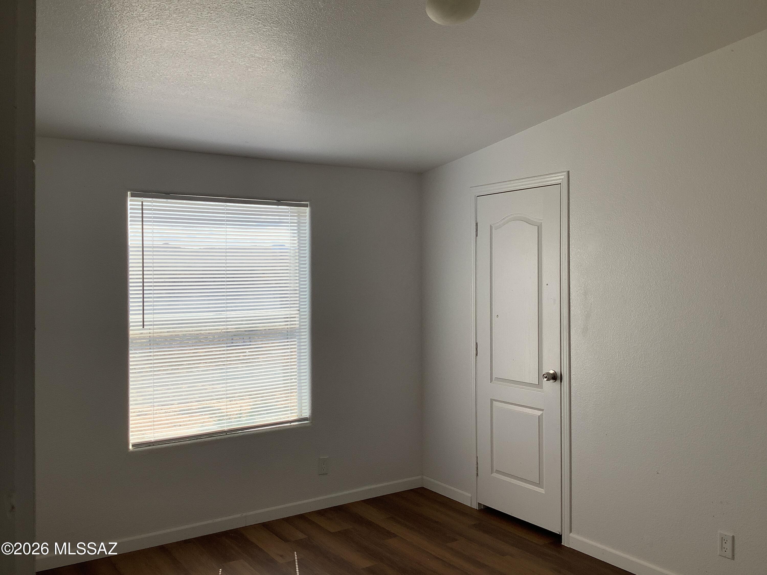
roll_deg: +0.2
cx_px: 384
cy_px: 288
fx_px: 687
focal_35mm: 31
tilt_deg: -0.6
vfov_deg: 45.4
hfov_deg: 58.4
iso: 25
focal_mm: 3.3
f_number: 2.4
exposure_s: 1/460
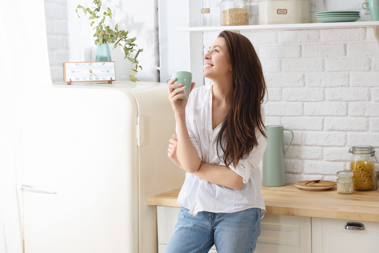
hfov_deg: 23.6
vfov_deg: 15.9
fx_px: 906
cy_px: 126
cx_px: 190
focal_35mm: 86
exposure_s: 1/160
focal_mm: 86
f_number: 7.1
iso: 100
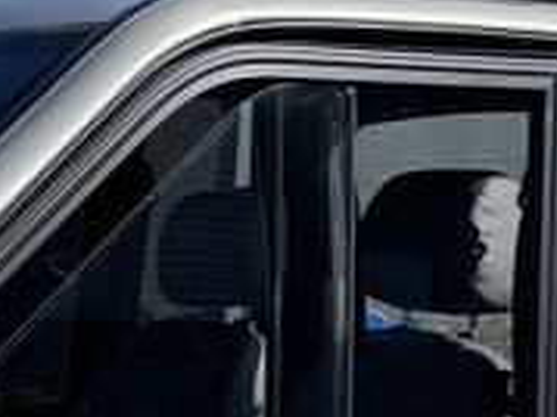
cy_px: 856
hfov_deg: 16.1
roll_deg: -1.5
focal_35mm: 116
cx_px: -165
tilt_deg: -16.0
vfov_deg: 11.4
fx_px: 1865
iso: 25
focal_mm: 4.25
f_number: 1.8
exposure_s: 1/1427
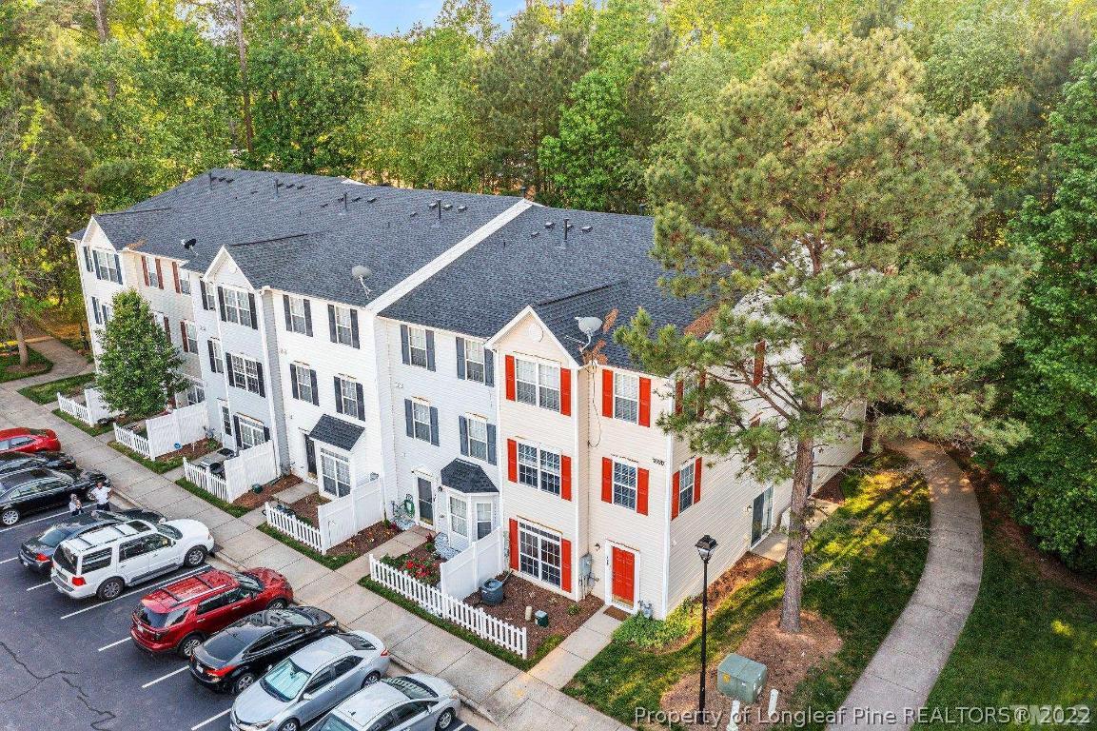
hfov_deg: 65.5
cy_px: 366
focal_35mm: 28
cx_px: 548
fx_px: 853
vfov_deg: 46.4
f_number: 4
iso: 100
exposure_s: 1/100
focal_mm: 10.26
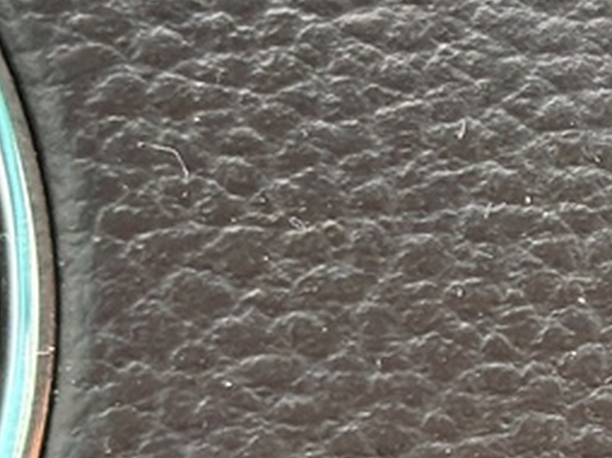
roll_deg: -1.4
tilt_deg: -30.6
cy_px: 391
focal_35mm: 250
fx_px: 4416
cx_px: 1076
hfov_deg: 7.7
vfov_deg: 5.9
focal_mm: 6.76
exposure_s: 1/121
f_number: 1.78
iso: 100
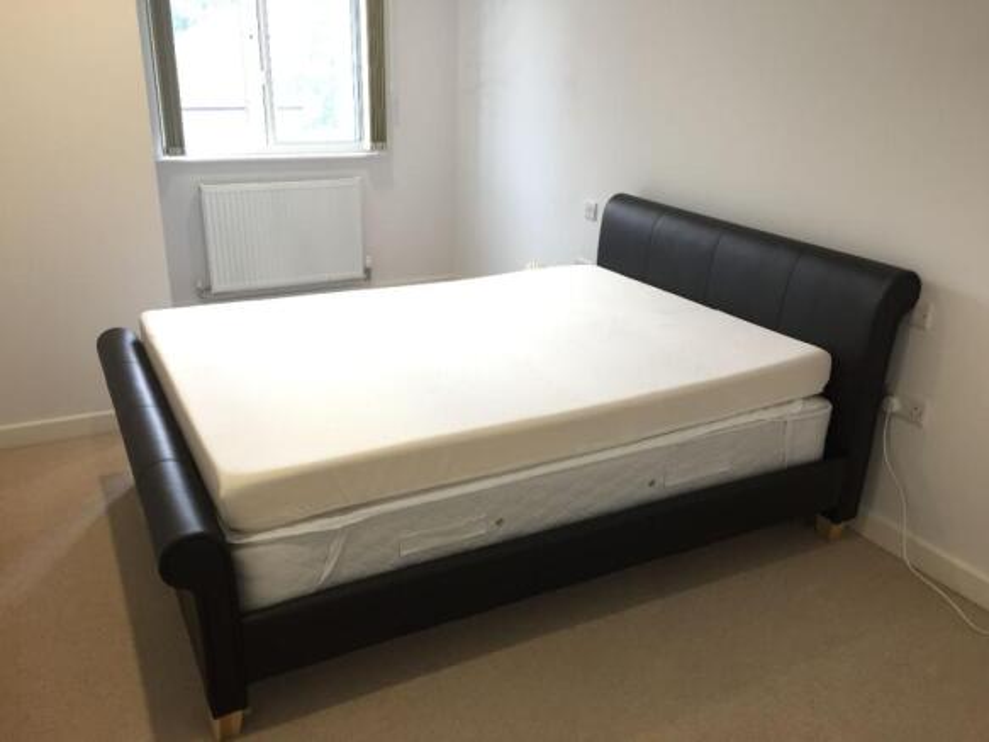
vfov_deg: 48.2
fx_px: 828
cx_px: 494
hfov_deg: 61.7
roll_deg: -2.0
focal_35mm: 29
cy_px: 371
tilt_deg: -22.1
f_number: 2.2
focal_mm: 4.15
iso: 125
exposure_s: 1/33
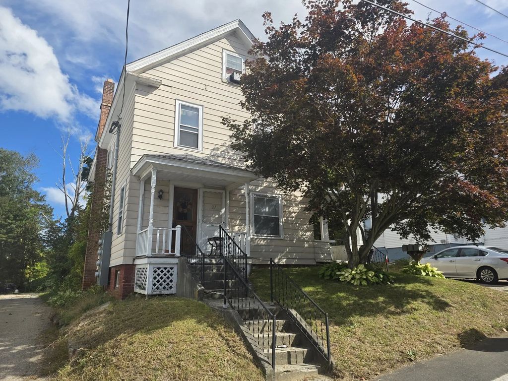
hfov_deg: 73.9
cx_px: 254
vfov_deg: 58.9
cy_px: 190
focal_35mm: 23
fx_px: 338
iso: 80
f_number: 1.7
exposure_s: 1/3778
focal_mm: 6.3
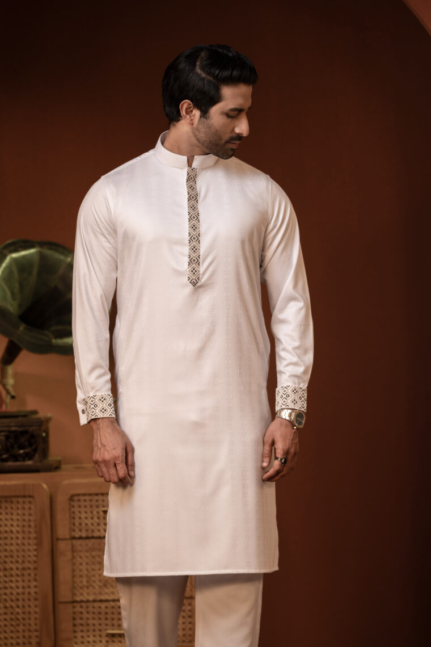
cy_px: 324
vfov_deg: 14.1
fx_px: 2622
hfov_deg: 9.4
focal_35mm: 146
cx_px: 216
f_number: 5
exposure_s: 1/60
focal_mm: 146
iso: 250
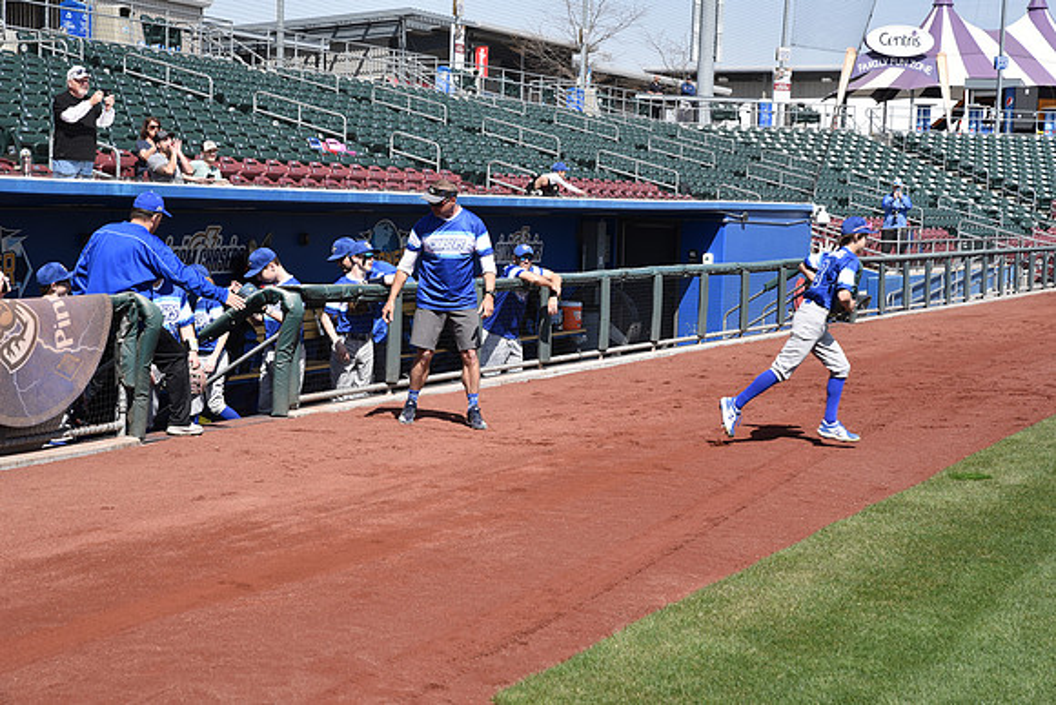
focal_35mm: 70
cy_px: 352
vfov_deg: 19.5
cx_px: 528
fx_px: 2054
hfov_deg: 28.8
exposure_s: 1/320
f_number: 9
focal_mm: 70
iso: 200
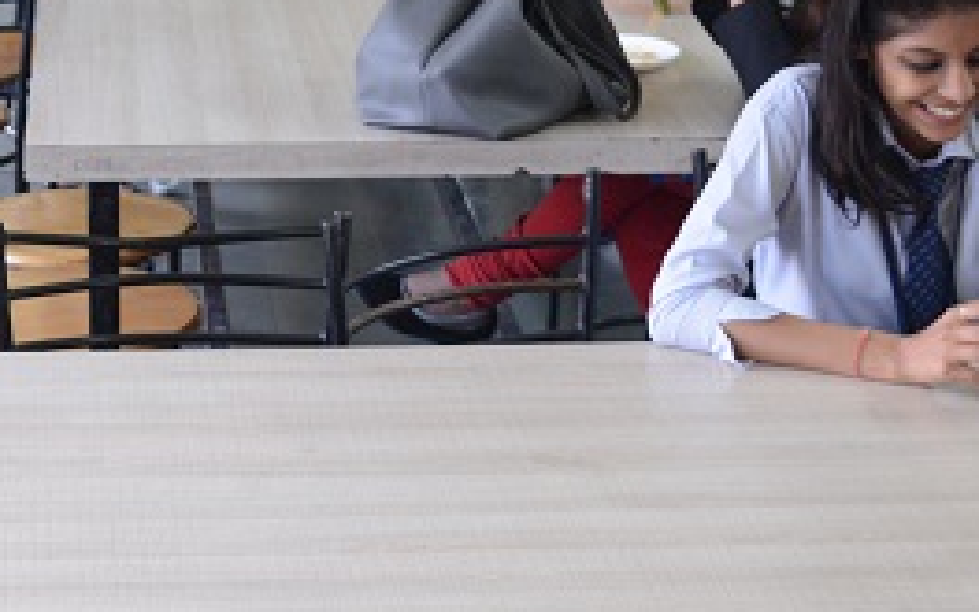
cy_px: -219
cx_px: 297
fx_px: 3148
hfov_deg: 17.6
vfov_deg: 10.8
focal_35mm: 118
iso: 2000
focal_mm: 34
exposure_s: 1/45
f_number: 4.8
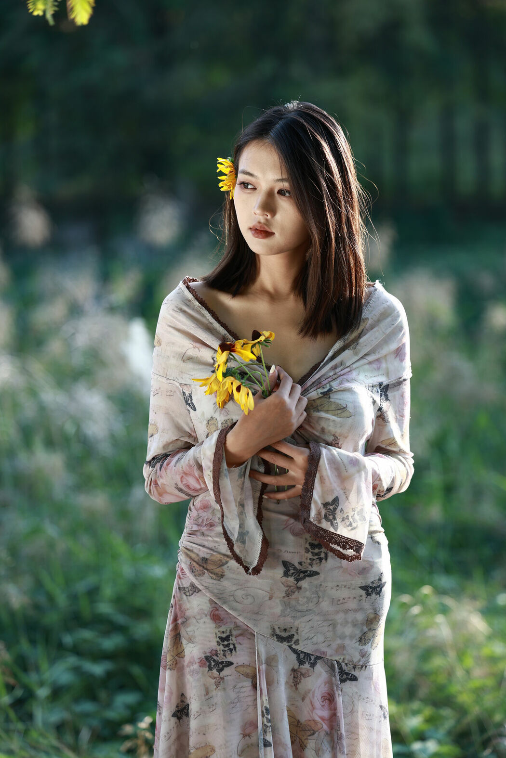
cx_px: 253
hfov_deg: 12.8
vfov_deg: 19.1
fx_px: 2256
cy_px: 379
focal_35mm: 107
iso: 125
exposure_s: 1/250
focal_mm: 108
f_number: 2.8
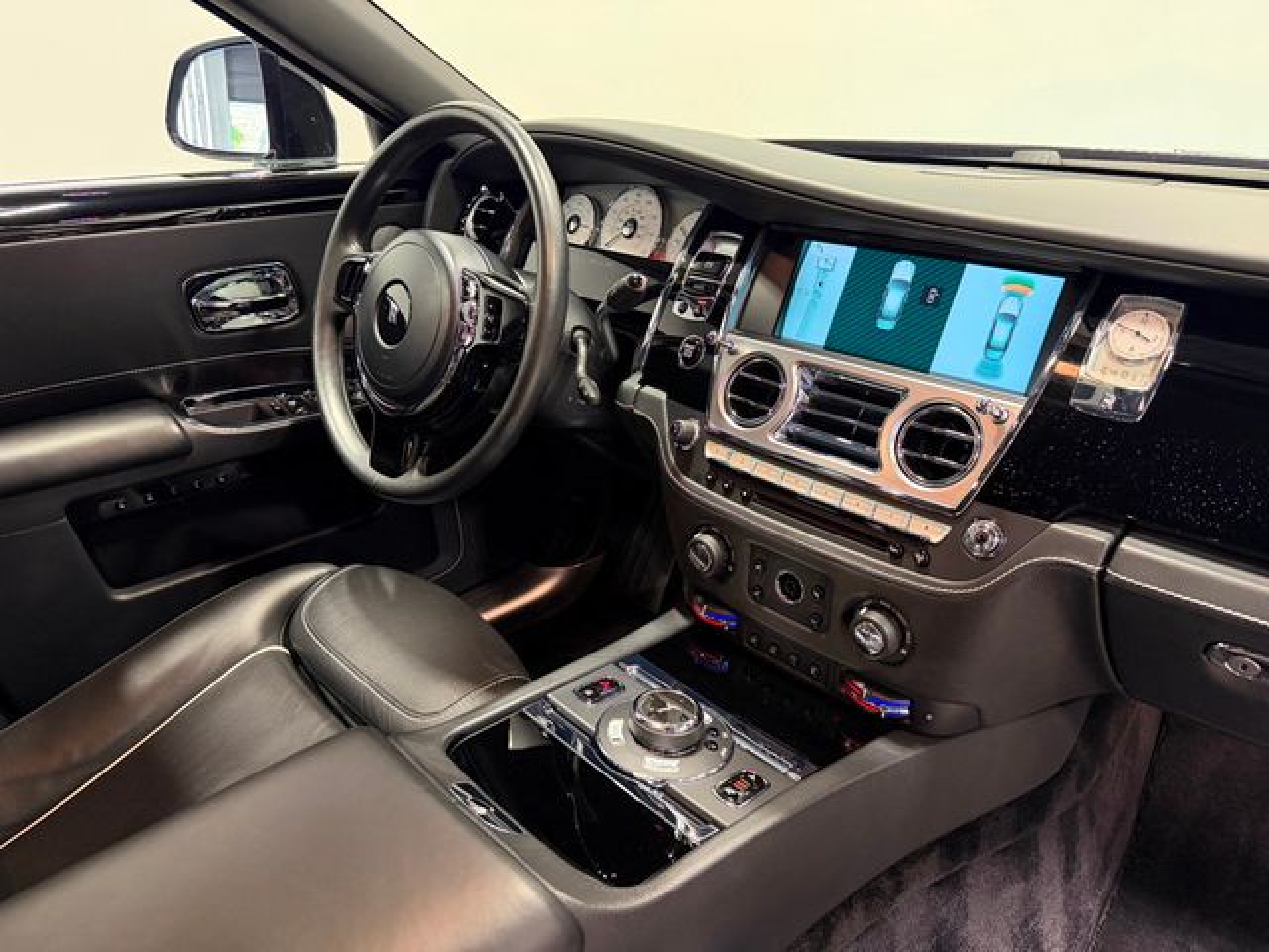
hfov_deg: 71.6
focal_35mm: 24
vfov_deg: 56.8
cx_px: 634
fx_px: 880
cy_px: 476
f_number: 1.78
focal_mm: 6.76
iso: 500
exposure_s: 1/46
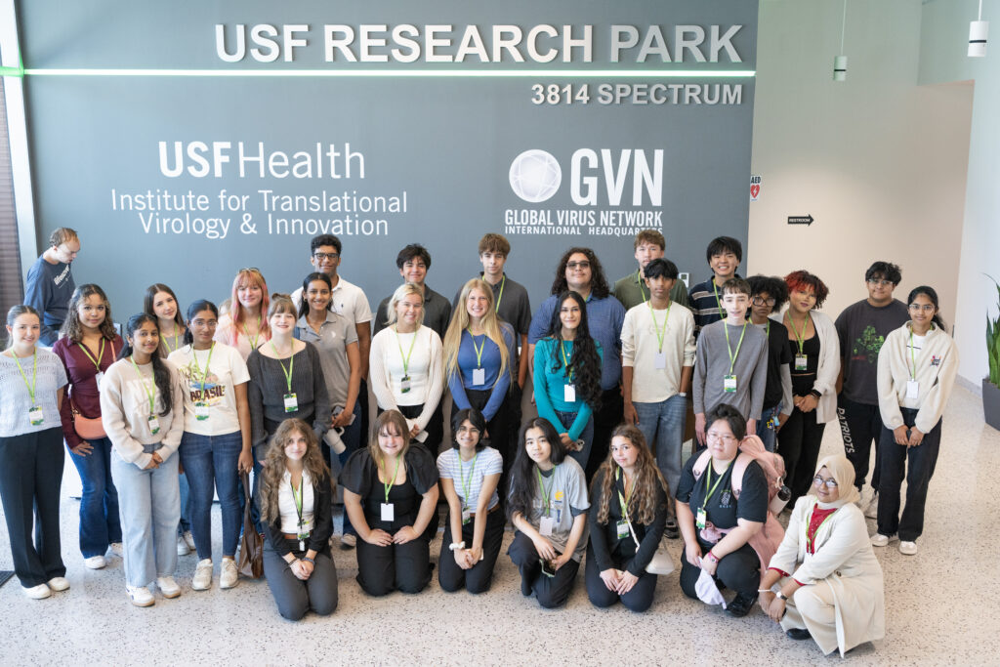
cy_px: 334
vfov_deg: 37.9
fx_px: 972
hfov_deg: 54.4
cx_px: 500
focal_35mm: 35
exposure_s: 1/200
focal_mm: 35
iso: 640
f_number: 3.5
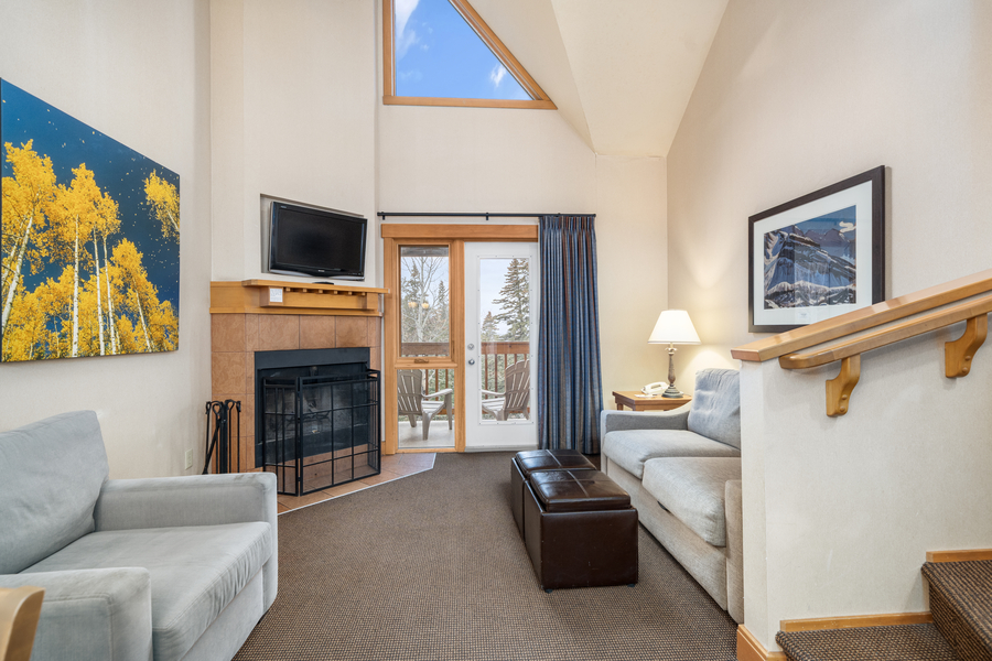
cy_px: 330
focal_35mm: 16
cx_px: 496
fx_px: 441
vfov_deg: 73.7
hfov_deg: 96.7
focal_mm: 16
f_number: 6.3
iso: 200
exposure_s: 5
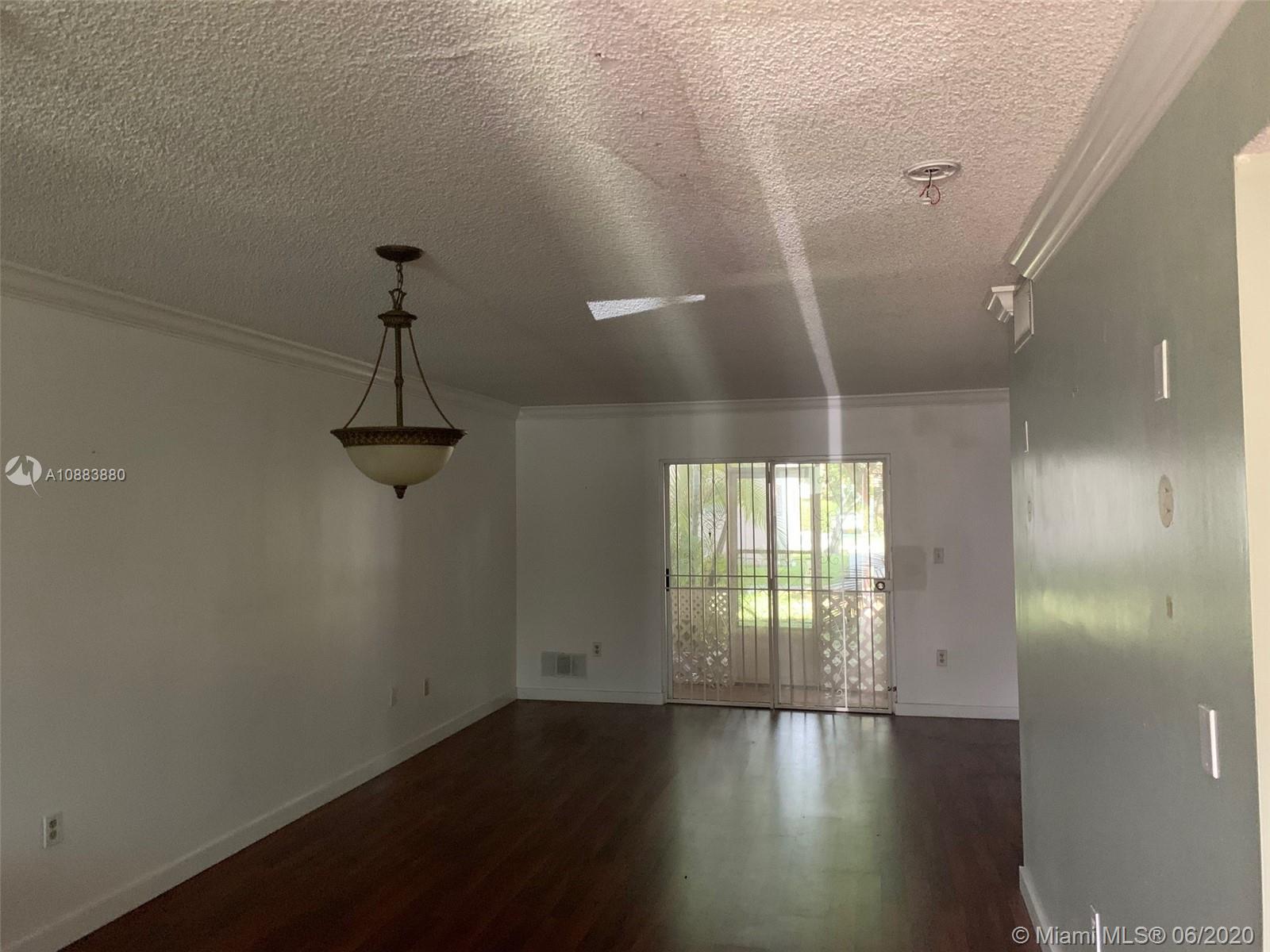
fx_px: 954
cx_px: 635
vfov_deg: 53.1
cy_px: 476
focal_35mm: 26
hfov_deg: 67.3
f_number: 1.8
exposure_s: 1/30
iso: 500
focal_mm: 4.25
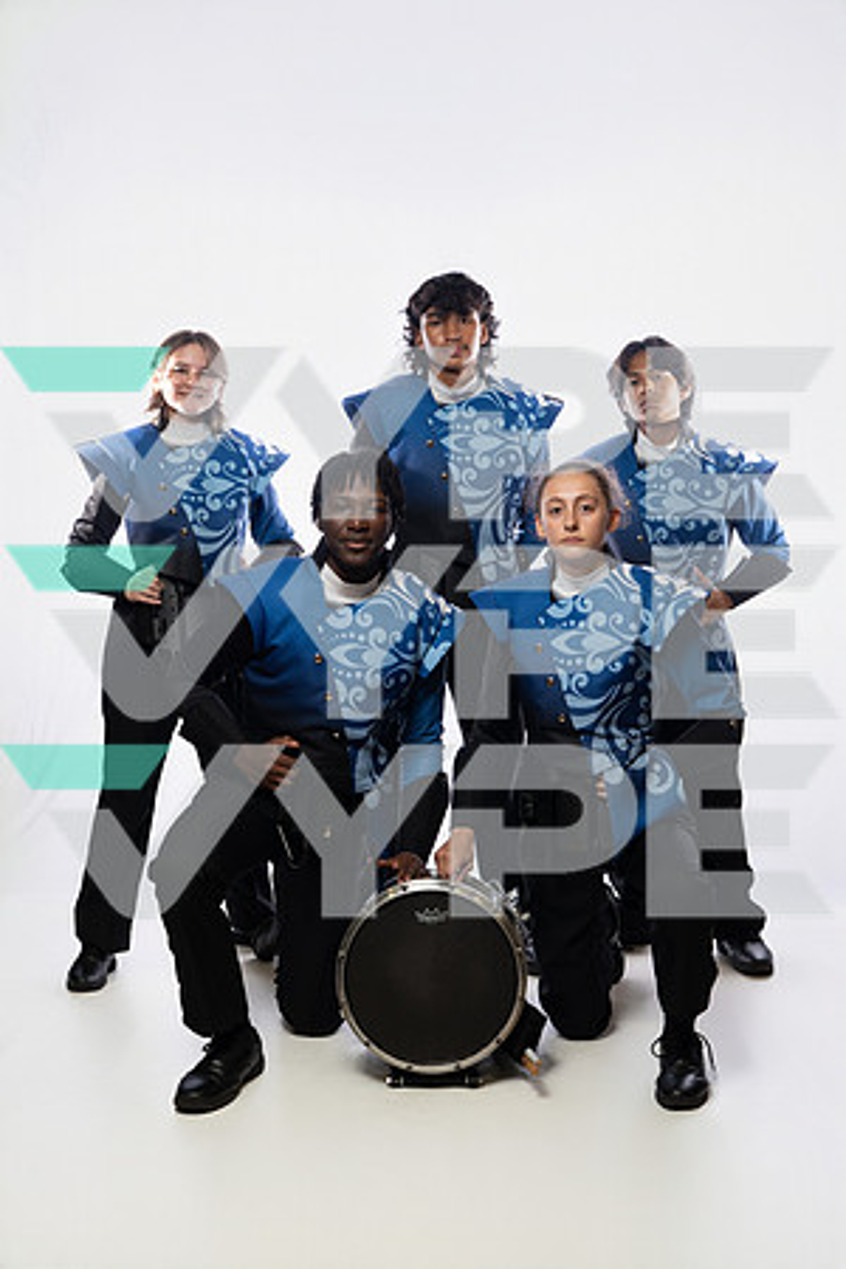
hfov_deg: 28.6
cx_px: 423
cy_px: 634
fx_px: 1657
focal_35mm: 47
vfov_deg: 41.9
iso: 640
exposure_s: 1/250
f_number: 5.6
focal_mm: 47
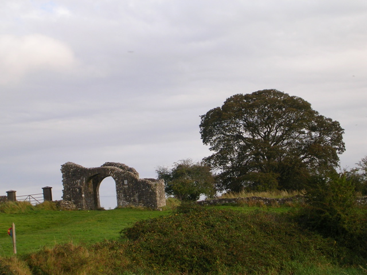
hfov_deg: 17.1
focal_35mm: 115
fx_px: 1219
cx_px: 184
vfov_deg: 12.9
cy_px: 138
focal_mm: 17.4
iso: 50
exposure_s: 1/229
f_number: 4.9
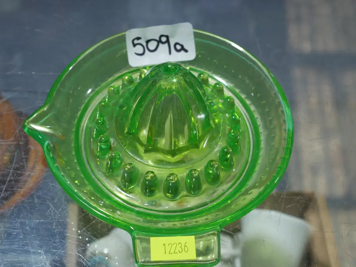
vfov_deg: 24.0
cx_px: 181
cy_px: 130
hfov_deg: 31.7
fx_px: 628
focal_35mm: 61
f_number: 5.3
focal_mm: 28
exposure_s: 1/60
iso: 320
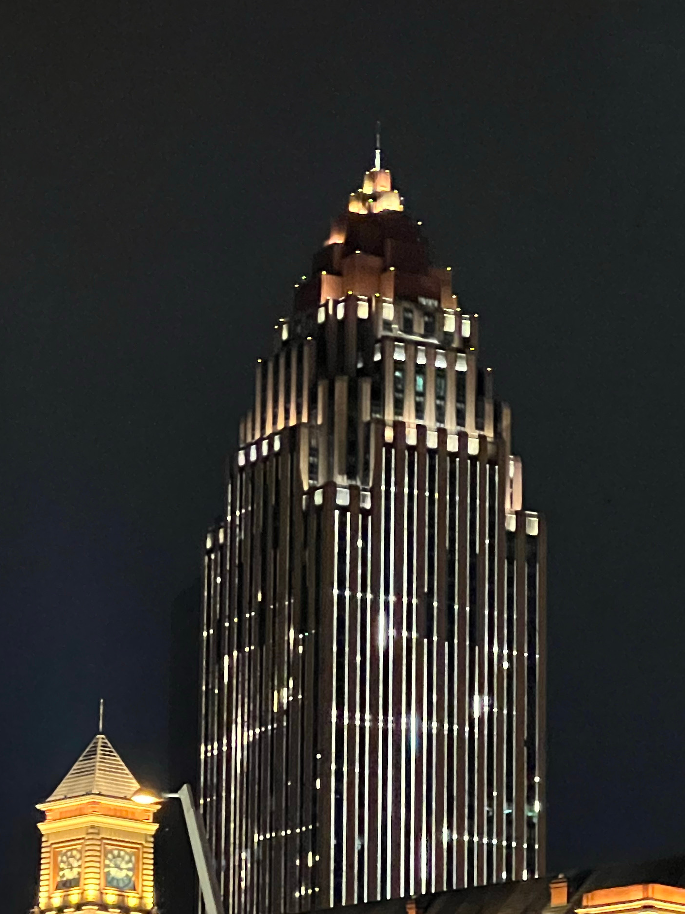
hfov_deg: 9.0
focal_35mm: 165
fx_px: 4354
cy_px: 635
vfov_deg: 12.0
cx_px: 560
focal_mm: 9
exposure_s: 1/25
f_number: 2.8
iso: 1250
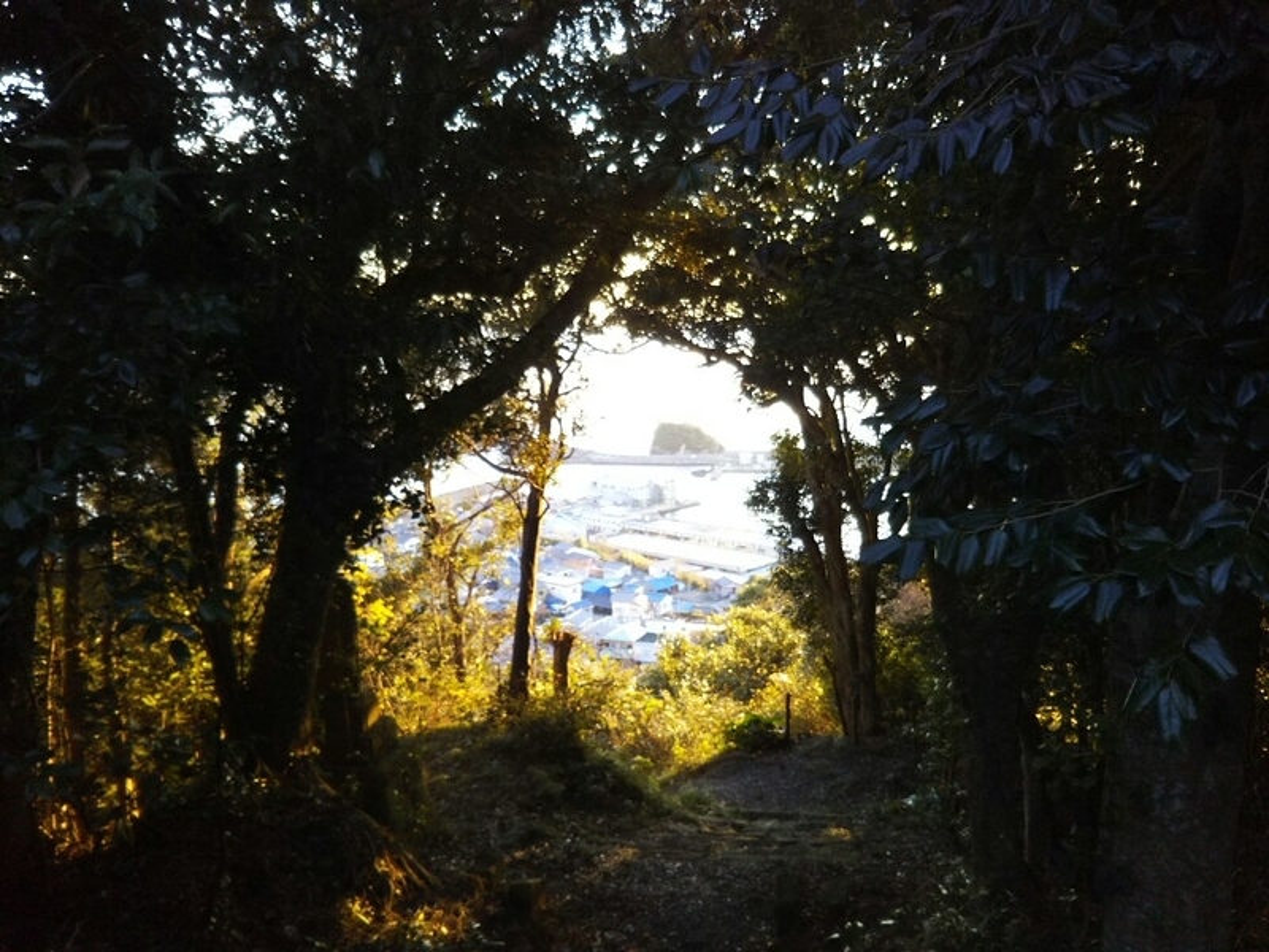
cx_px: 634
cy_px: 476
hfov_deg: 60.0
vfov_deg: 46.8
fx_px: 1100
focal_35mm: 30
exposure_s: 1/120
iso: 100
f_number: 2.2
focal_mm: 4
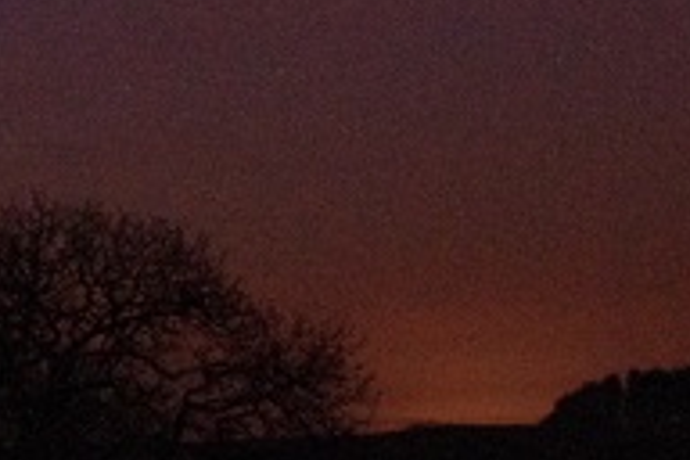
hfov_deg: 10.6
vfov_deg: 7.7
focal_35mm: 174
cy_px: -262
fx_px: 3335
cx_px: -794
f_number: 5.6
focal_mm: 26.25
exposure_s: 30
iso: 3200
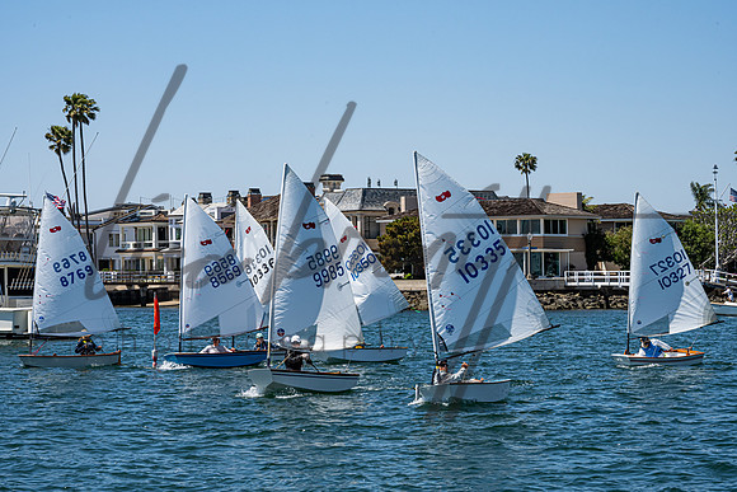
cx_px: 346
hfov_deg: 19.5
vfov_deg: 13.1
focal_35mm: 105
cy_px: 231
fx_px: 2143
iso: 250
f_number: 18
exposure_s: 1/320
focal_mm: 94
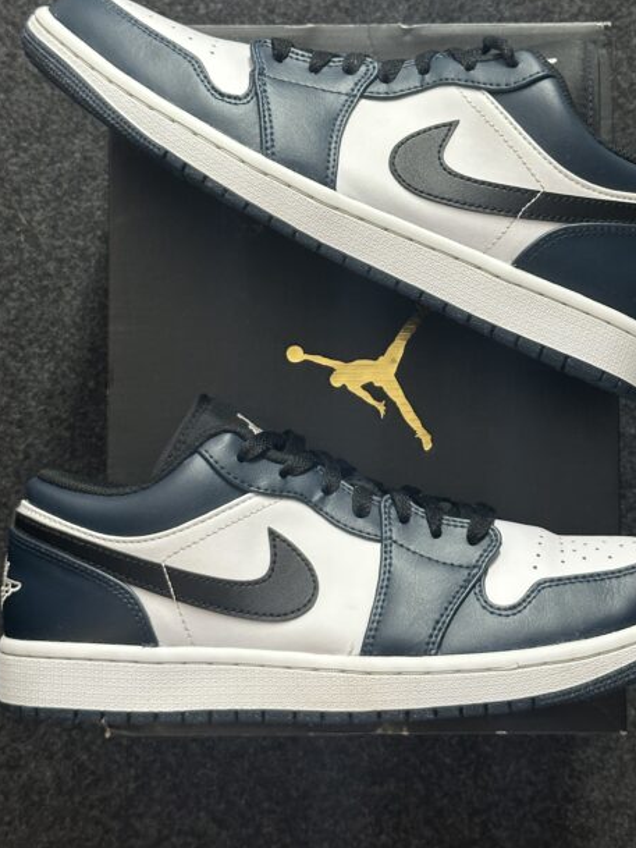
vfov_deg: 30.7
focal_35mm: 63
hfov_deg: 23.3
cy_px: 371
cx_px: 366
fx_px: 1543
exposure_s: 1/33
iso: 200
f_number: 1.78
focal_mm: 6.86
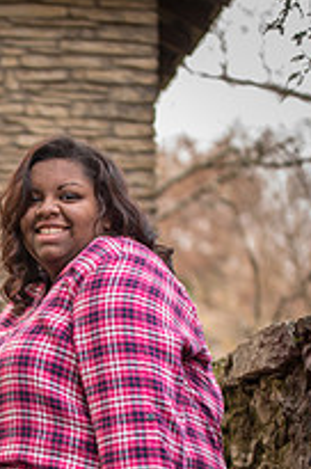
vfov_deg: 13.1
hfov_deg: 8.8
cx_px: -7
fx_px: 2002
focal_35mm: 154
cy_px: 510
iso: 200
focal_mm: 70
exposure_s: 1/40
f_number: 2.8
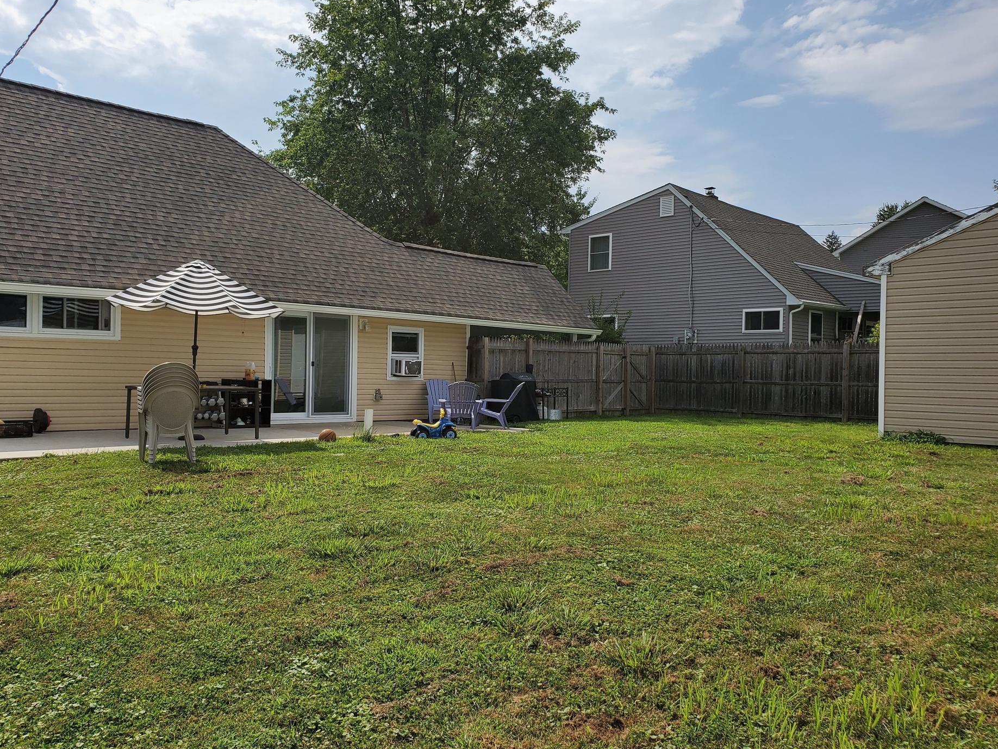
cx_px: 478
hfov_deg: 61.6
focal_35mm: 29
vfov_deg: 48.2
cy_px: 378
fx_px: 836
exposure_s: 1/3559
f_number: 2.4
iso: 50
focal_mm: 4.3
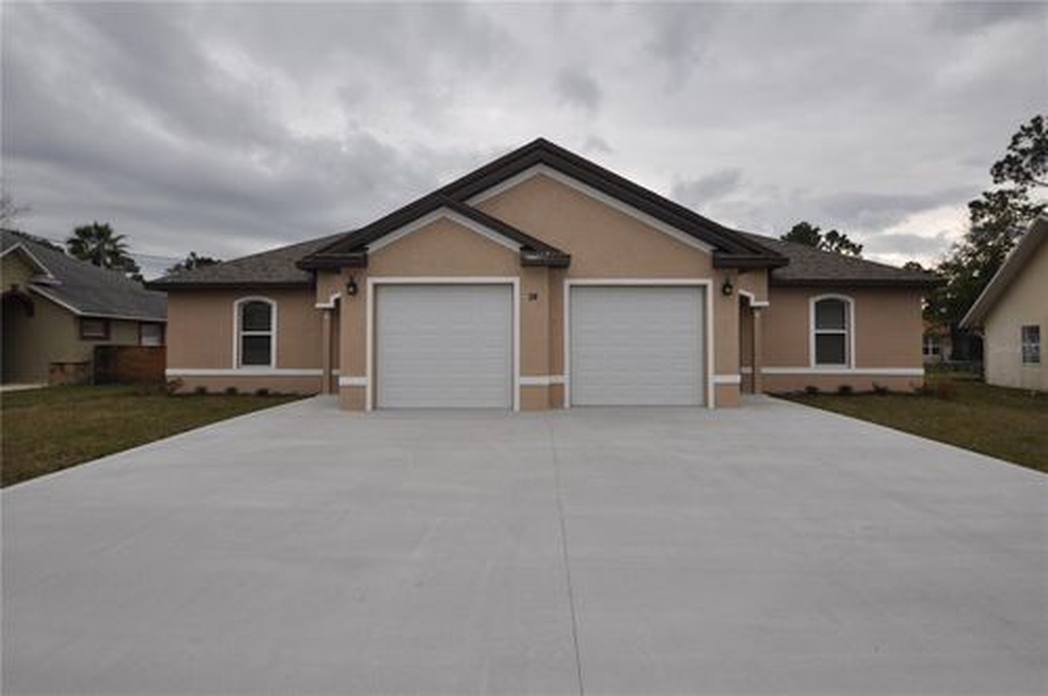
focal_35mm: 21
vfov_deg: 59.4
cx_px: 524
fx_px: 611
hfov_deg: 81.3
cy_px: 348
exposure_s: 1/200
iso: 200
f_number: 9
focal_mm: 14
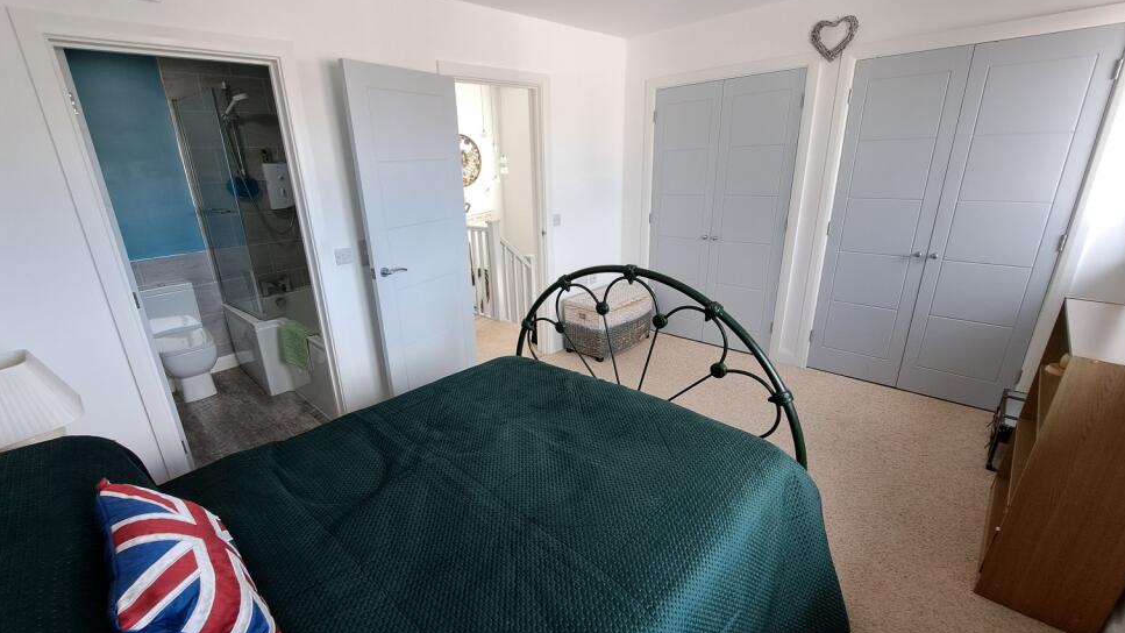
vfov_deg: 70.4
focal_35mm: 15
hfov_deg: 102.9
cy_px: 339
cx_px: 537
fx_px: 447
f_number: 2.2
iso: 80
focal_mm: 1.74
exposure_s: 1/50
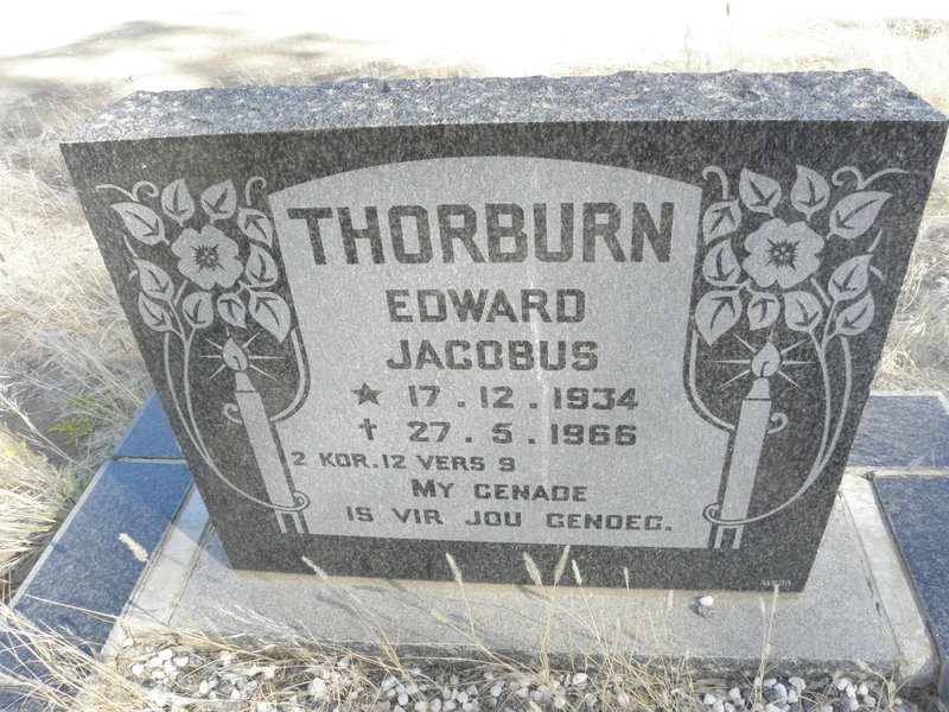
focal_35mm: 26
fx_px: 713
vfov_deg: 53.1
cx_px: 474
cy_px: 356
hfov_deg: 67.3
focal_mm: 4.6
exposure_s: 1/125
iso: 200
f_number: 6.3
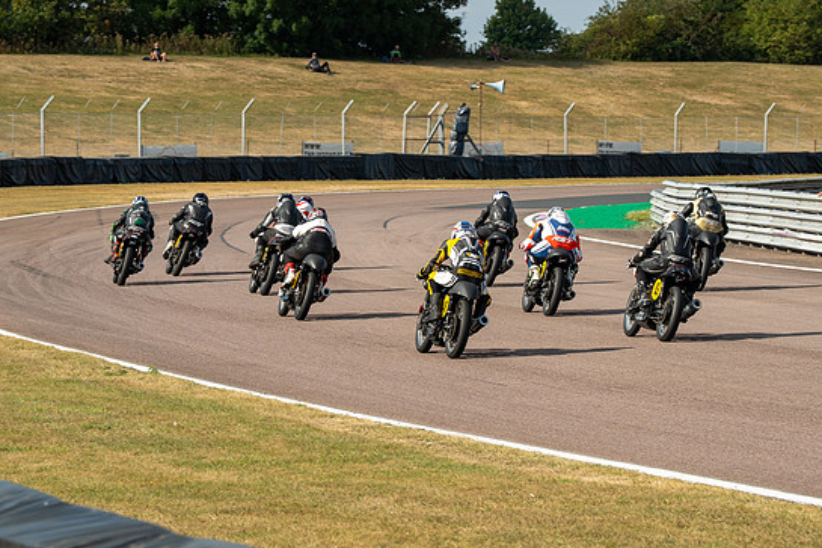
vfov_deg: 5.9
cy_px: 254
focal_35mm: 231
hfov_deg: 8.9
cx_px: 439
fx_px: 5273
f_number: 9
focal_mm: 175
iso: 125
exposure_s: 1/320
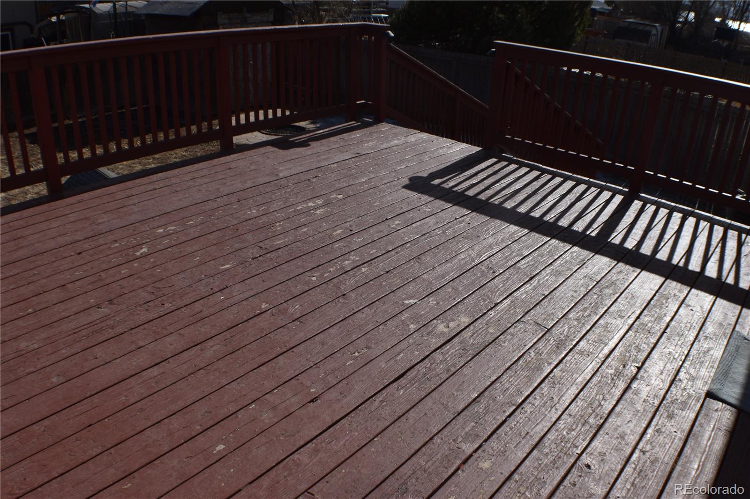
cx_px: 375
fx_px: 750
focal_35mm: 36
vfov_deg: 36.9
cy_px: 250
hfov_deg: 53.1
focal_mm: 24
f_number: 18
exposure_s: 1/200
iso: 100
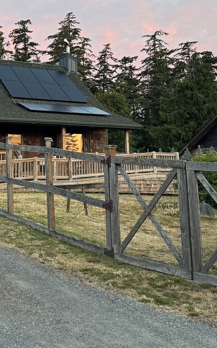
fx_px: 567
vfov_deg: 33.4
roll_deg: +0.8
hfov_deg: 21.3
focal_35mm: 60
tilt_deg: +8.7
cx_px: 38
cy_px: 92
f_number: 1.78
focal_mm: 6.76
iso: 160
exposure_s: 1/121
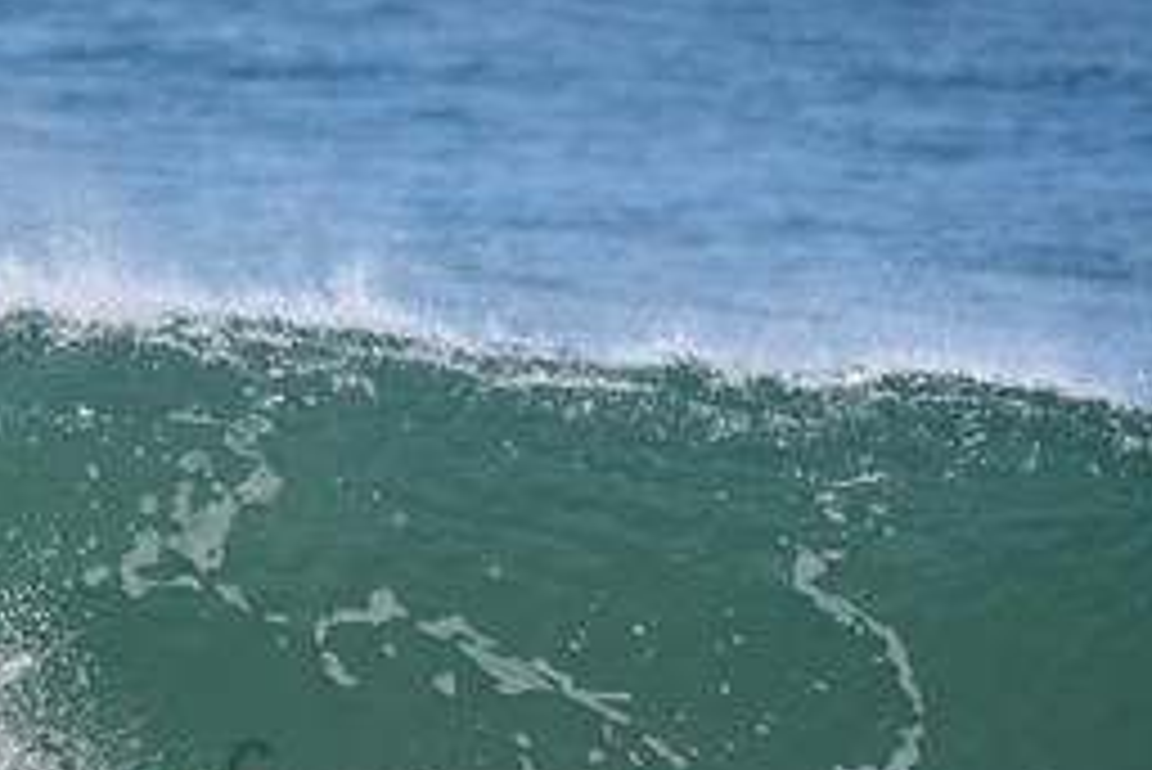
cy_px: 772
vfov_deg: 0.9
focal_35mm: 1494
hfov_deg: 1.4
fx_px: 47833
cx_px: 202
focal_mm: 440
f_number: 5.6
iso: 360
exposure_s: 1/2000
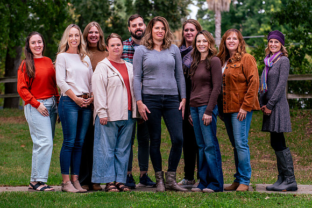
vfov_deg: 9.6
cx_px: 172
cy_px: 94
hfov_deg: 14.3
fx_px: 1240
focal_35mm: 143
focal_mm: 130
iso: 200
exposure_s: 1/250
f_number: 5.6
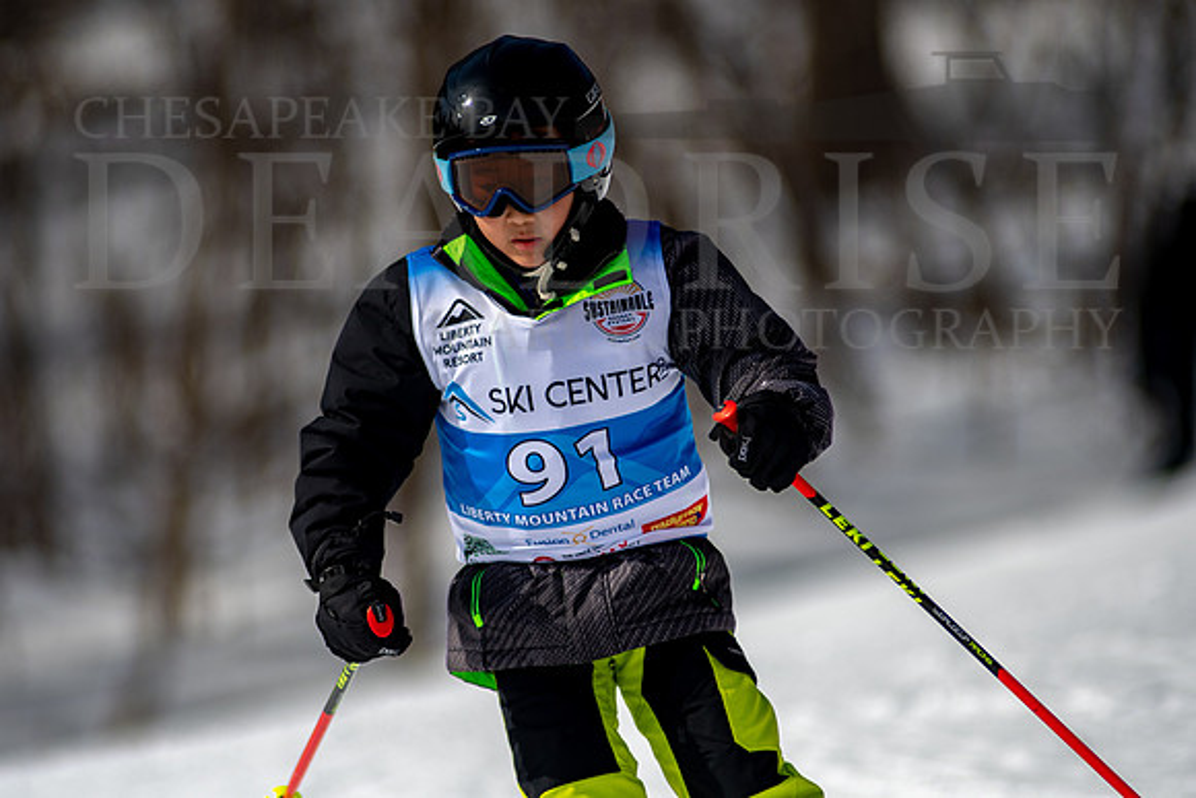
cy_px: 399
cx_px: 598
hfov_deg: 4.6
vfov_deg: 3.1
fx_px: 14953
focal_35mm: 450
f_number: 2.8
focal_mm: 300
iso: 100
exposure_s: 1/6400
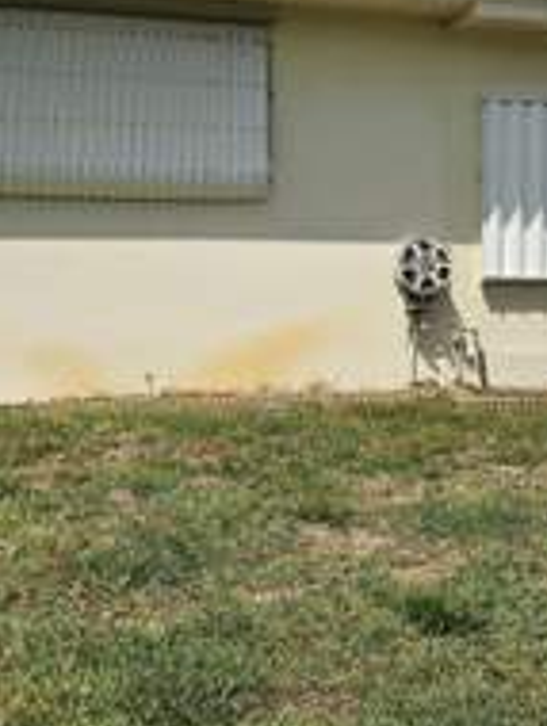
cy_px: 197
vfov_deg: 32.7
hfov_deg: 25.0
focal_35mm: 58
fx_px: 1219
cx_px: 421
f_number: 1.7
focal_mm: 6.3
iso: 10
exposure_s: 1/1347
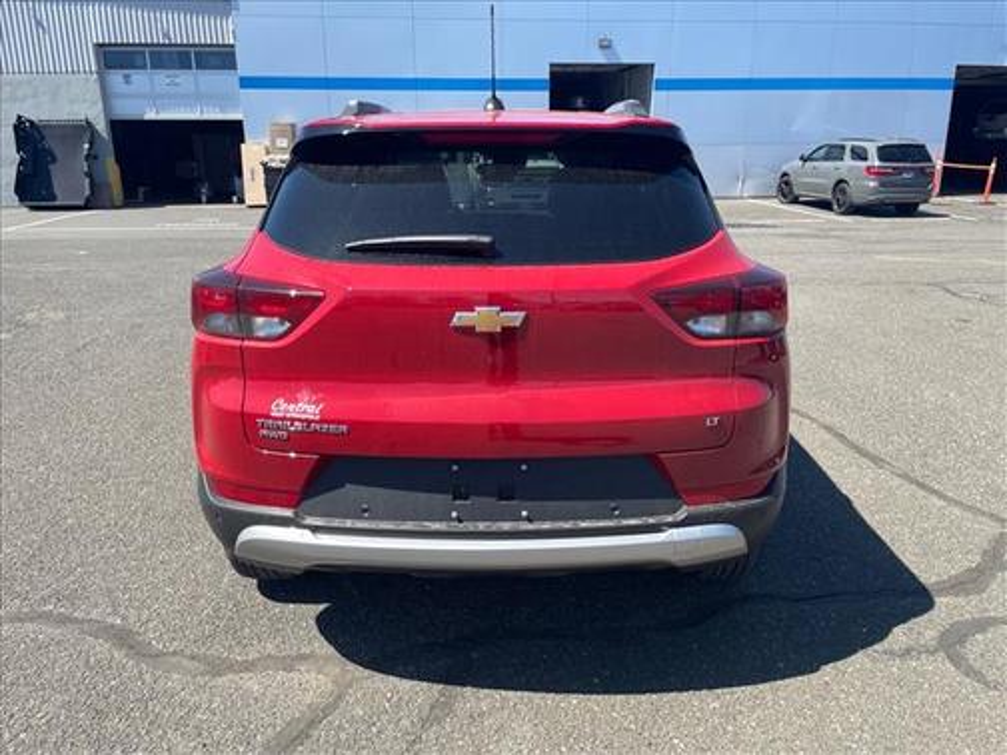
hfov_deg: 67.3
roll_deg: +0.8
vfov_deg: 53.1
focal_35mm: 26
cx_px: 504
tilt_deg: -17.6
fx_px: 756
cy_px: 378
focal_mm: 4.2
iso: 32
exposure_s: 1/1795
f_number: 1.6
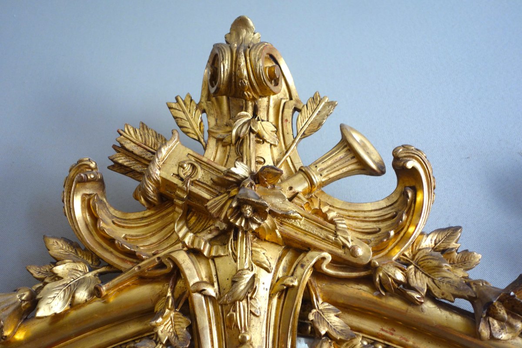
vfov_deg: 38.9
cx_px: 261
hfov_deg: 55.8
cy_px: 174
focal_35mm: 34
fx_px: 493
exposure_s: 1/40
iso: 320
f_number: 2.8
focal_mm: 12.62
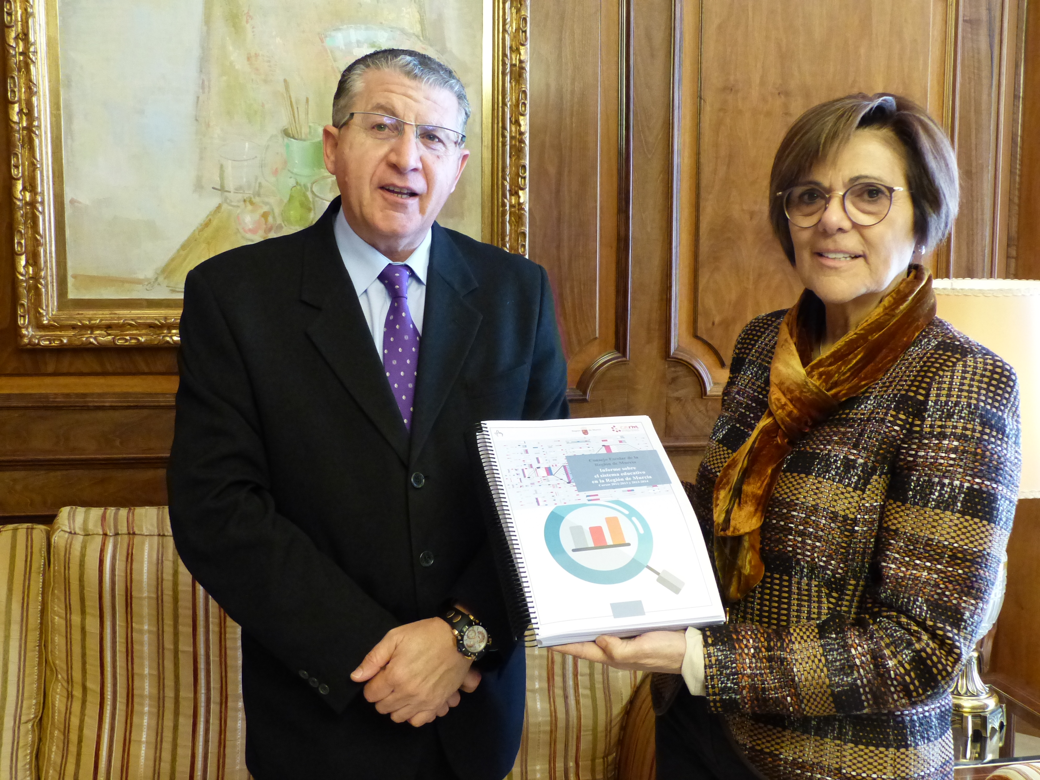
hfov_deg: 47.9
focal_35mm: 39
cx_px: 520
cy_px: 390
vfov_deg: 36.8
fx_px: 1172
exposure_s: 1/50
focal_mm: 7
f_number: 2.8
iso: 800
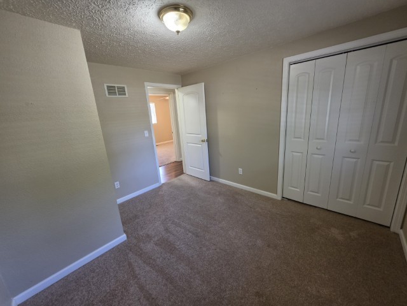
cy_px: 153
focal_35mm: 13
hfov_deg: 106.2
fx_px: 153
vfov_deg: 89.9
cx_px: 204
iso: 320
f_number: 1.9
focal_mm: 2.2
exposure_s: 1/60
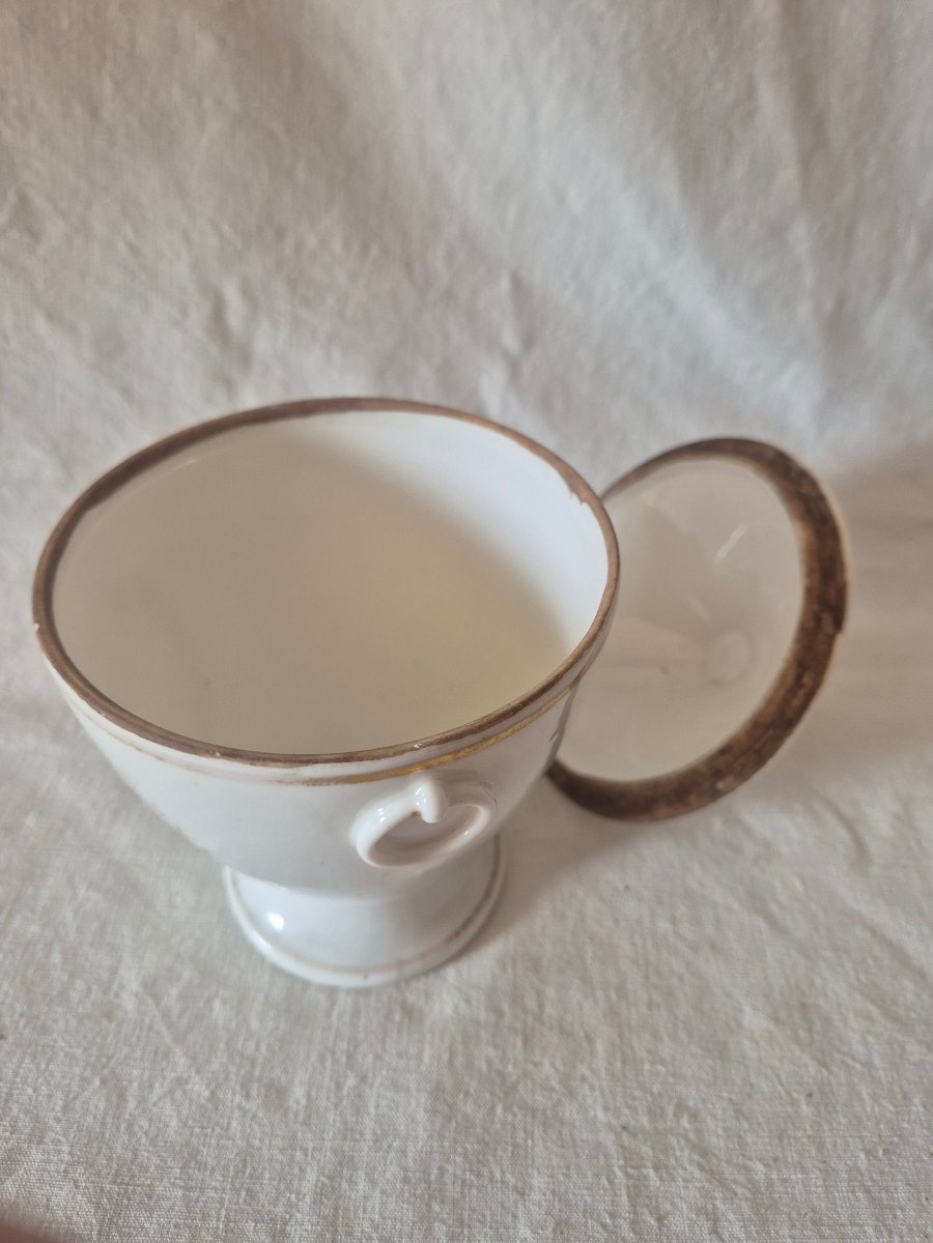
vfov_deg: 73.9
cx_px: 466
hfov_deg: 58.9
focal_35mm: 23
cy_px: 622
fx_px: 827
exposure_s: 1/180
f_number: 1.8
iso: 160
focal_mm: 5.4
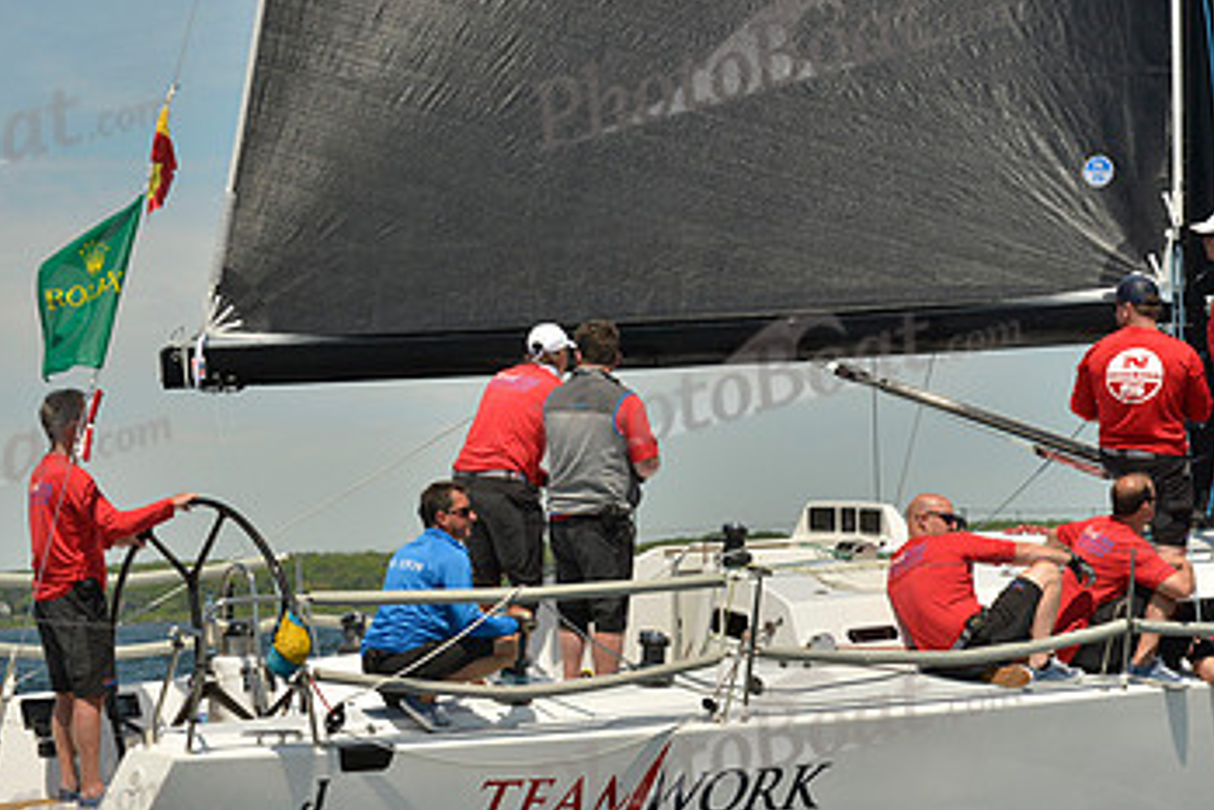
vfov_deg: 10.3
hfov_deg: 15.4
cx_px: 355
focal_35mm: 133
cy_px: 610
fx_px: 4487
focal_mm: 80
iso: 280
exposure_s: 1/1600
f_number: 9
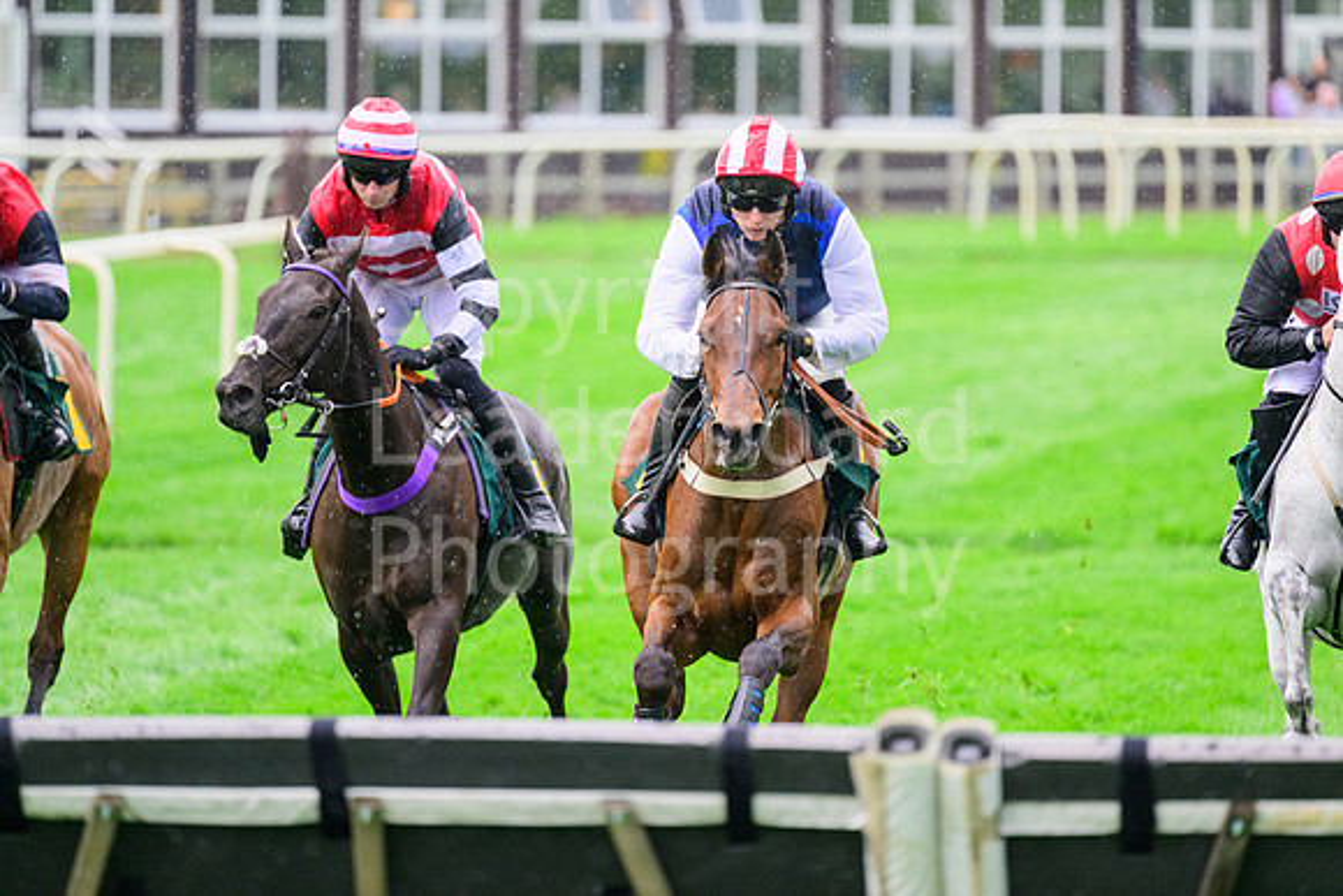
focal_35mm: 400
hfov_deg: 5.2
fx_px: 14925
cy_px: 448
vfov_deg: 3.4
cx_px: 672
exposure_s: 1/1250
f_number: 5.6
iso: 2000
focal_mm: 400
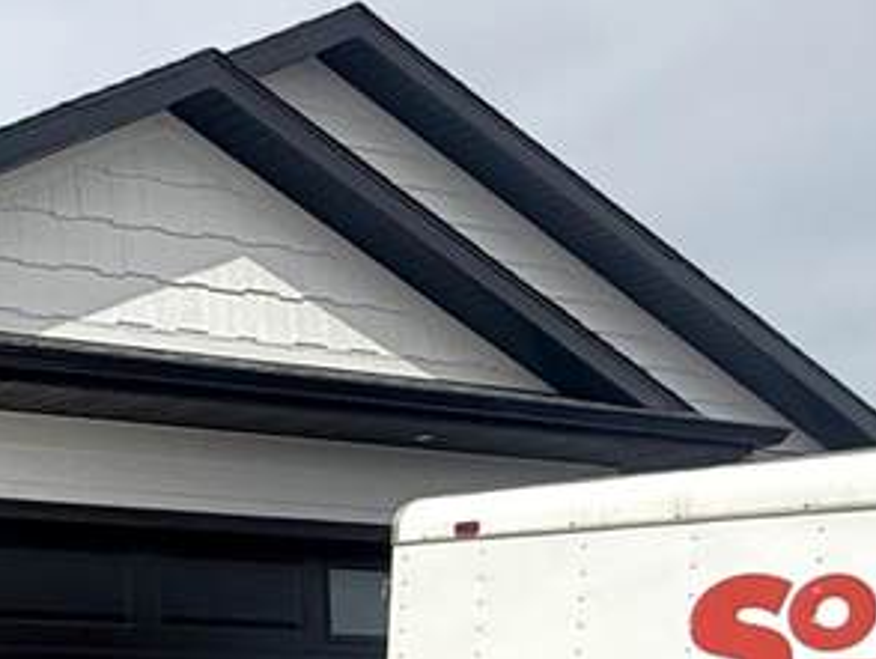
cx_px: -745
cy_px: 832
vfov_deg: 18.7
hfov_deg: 19.2
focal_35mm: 74
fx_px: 1874
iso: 50
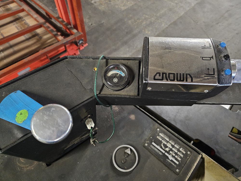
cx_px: 120
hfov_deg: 73.9
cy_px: 90
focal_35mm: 23
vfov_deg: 58.9
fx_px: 160
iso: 1000
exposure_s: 1/24
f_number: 1.7
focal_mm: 6.3
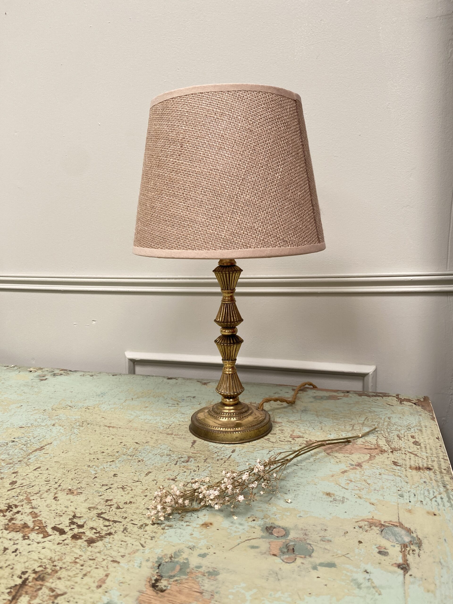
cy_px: 302
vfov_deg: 67.3
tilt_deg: -6.8
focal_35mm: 26
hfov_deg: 53.1
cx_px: 226
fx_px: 454
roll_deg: +1.3
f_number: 1.8
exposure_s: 1/121
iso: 80
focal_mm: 4.25
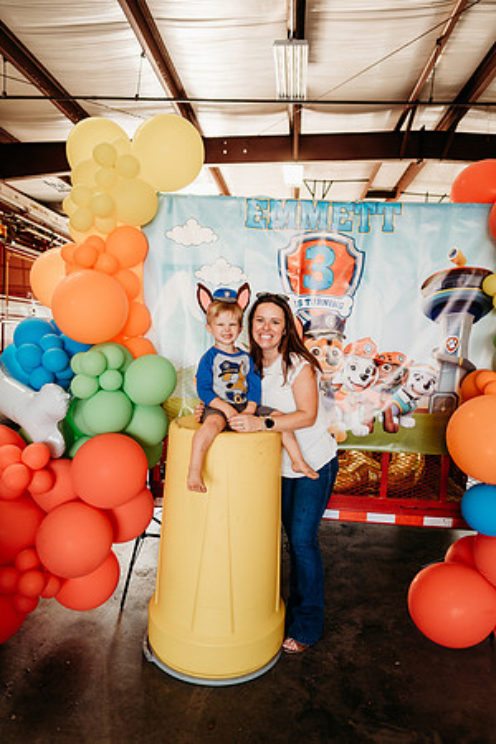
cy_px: 372
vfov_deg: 73.7
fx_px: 496
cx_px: 248
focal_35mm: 24
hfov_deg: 53.1
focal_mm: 24
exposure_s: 1/320
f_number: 2.2
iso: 500
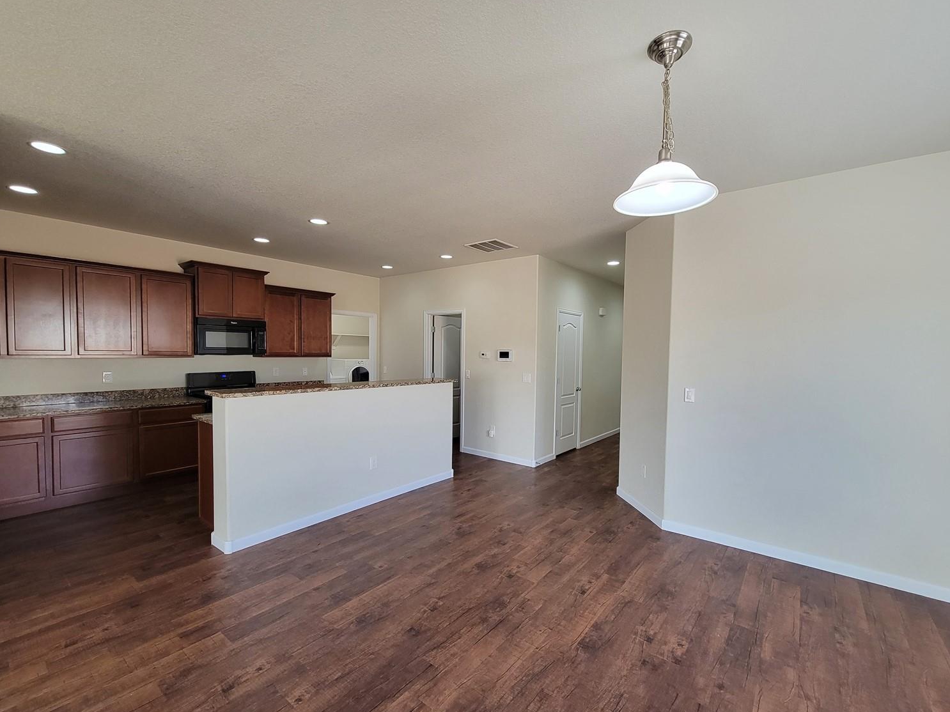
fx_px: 384
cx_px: 491
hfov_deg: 102.0
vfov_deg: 85.6
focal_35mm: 14
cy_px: 366
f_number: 2.2
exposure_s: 1/60
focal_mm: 2.2
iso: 160
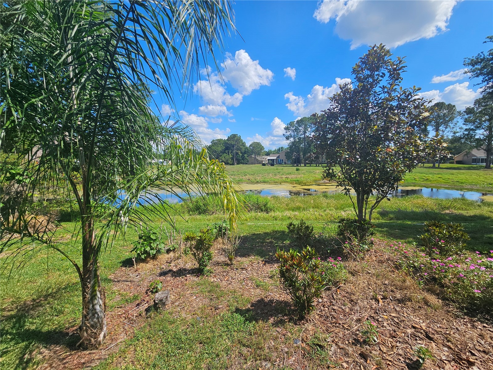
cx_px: 246
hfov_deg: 106.2
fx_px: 185
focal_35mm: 13
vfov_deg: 89.9
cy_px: 185
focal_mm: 2.2
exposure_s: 1/2391
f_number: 2.2
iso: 50
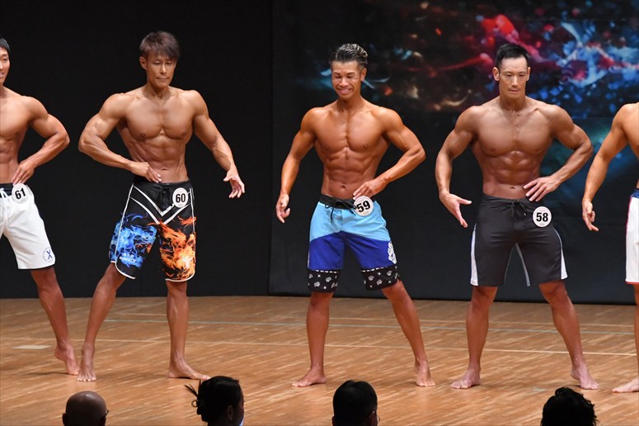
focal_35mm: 270
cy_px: 213
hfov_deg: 7.6
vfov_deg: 5.1
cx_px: 320
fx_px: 4790
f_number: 5.6
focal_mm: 180
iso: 8000
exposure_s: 1/400
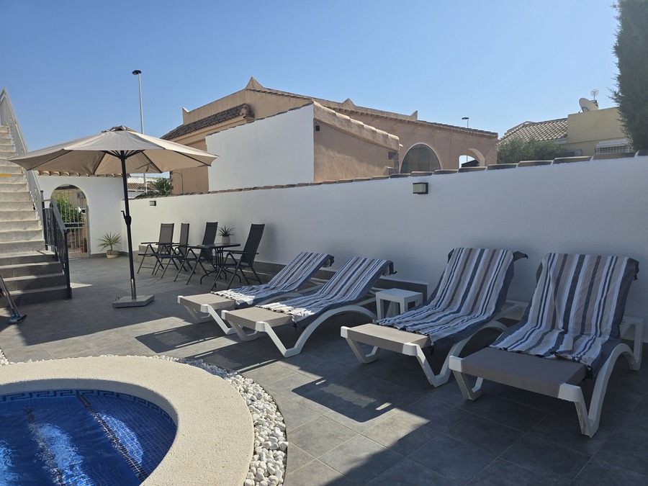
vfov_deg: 58.9
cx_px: 324
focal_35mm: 23
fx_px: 431
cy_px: 243
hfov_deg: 73.9
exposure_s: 1/1225
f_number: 1.7
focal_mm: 6.3
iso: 12
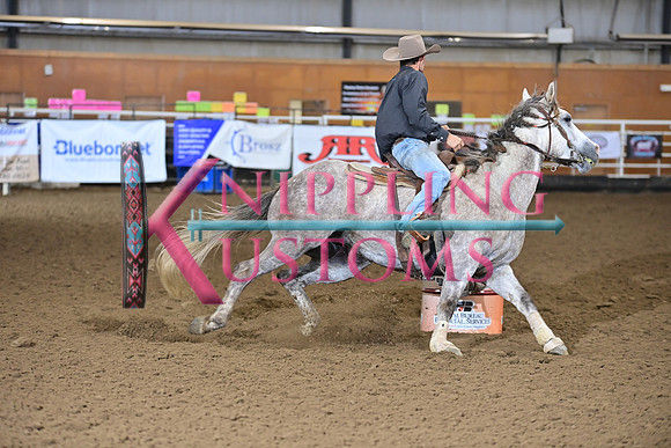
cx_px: 336
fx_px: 2274
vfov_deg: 11.2
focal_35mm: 122
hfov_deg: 16.8
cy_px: 224
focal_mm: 122
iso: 2000
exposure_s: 1/250
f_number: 3.2
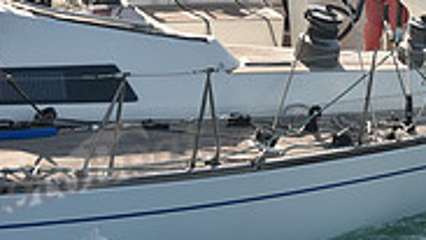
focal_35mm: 273
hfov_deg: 7.9
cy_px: 15
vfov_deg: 4.4
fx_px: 3084
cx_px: 389
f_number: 5
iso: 250
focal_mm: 82
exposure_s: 1/640
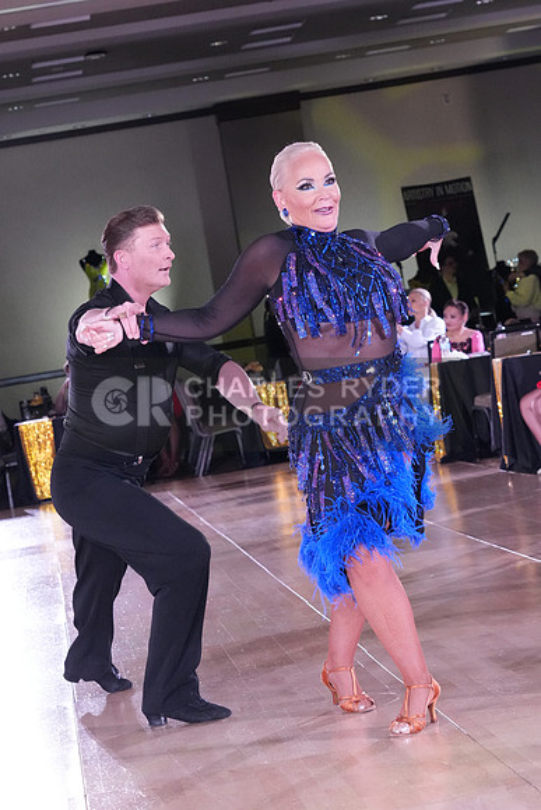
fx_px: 2568
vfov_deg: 17.9
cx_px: 270
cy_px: 405
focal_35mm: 114
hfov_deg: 12.0
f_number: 6.3
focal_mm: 76
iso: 6400
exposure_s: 1/250
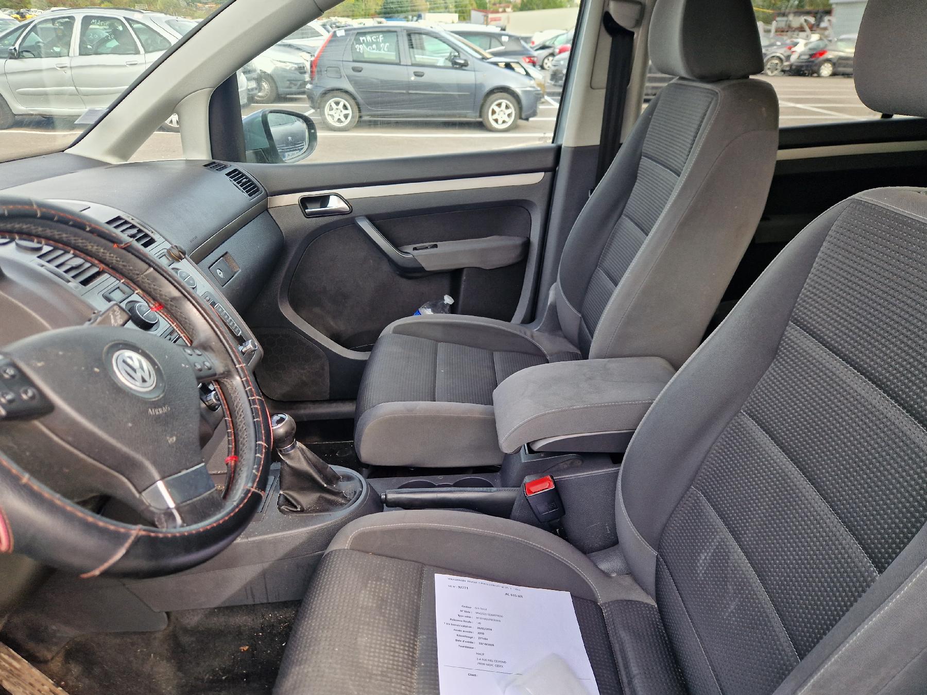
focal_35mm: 23
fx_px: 616
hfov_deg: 73.9
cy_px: 348
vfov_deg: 58.9
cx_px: 464
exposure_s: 1/182
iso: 50
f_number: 1.8
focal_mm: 5.4
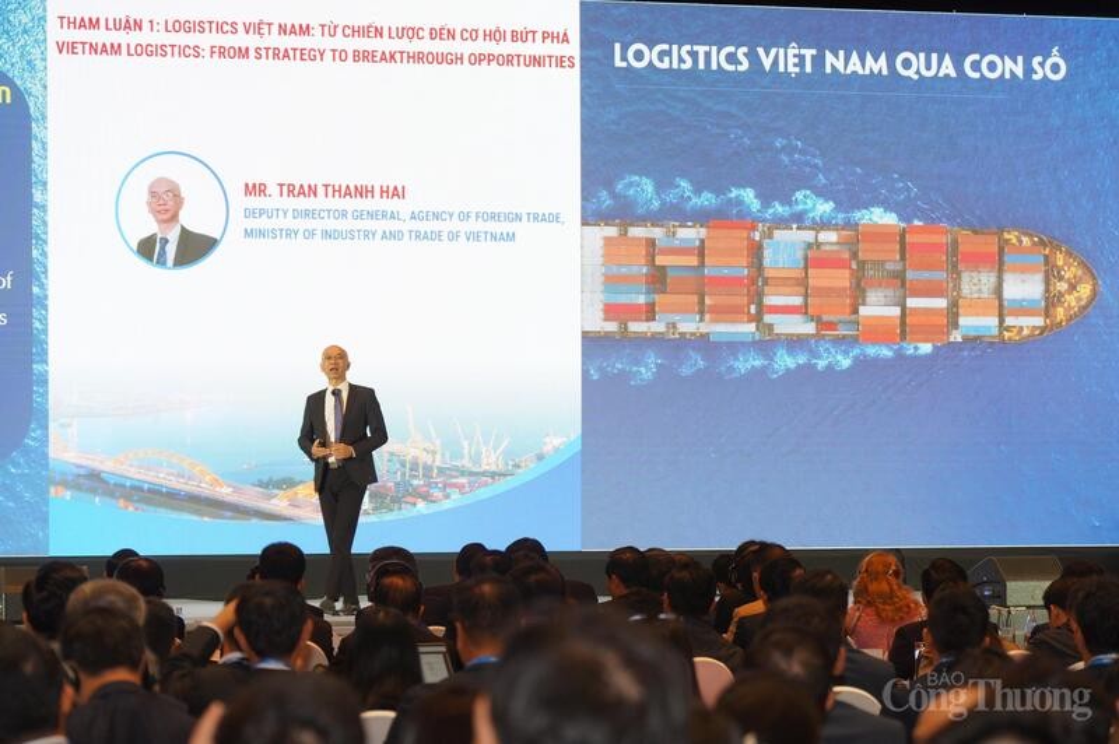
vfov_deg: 8.7
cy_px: 372
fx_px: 4907
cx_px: 560
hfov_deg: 13.0
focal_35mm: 158
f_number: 7.1
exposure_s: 1/100
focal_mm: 158
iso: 1600
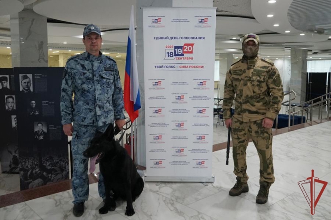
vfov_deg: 47.9
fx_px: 248
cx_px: 166
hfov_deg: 67.4
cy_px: 110
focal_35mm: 27
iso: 1600
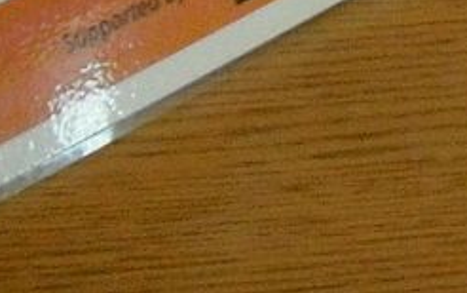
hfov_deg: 7.5
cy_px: -814
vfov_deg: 4.6
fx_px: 3336
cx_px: 1133
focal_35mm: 262
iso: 400
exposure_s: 1/125
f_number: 2.8
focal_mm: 6.2
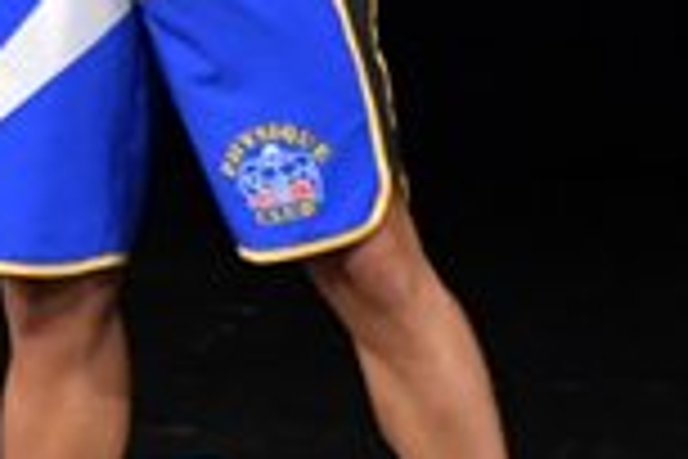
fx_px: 23256
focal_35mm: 1217
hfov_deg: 1.7
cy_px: -99
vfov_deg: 1.1
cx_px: -749
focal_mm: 160
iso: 3200
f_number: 5.6
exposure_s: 1/400
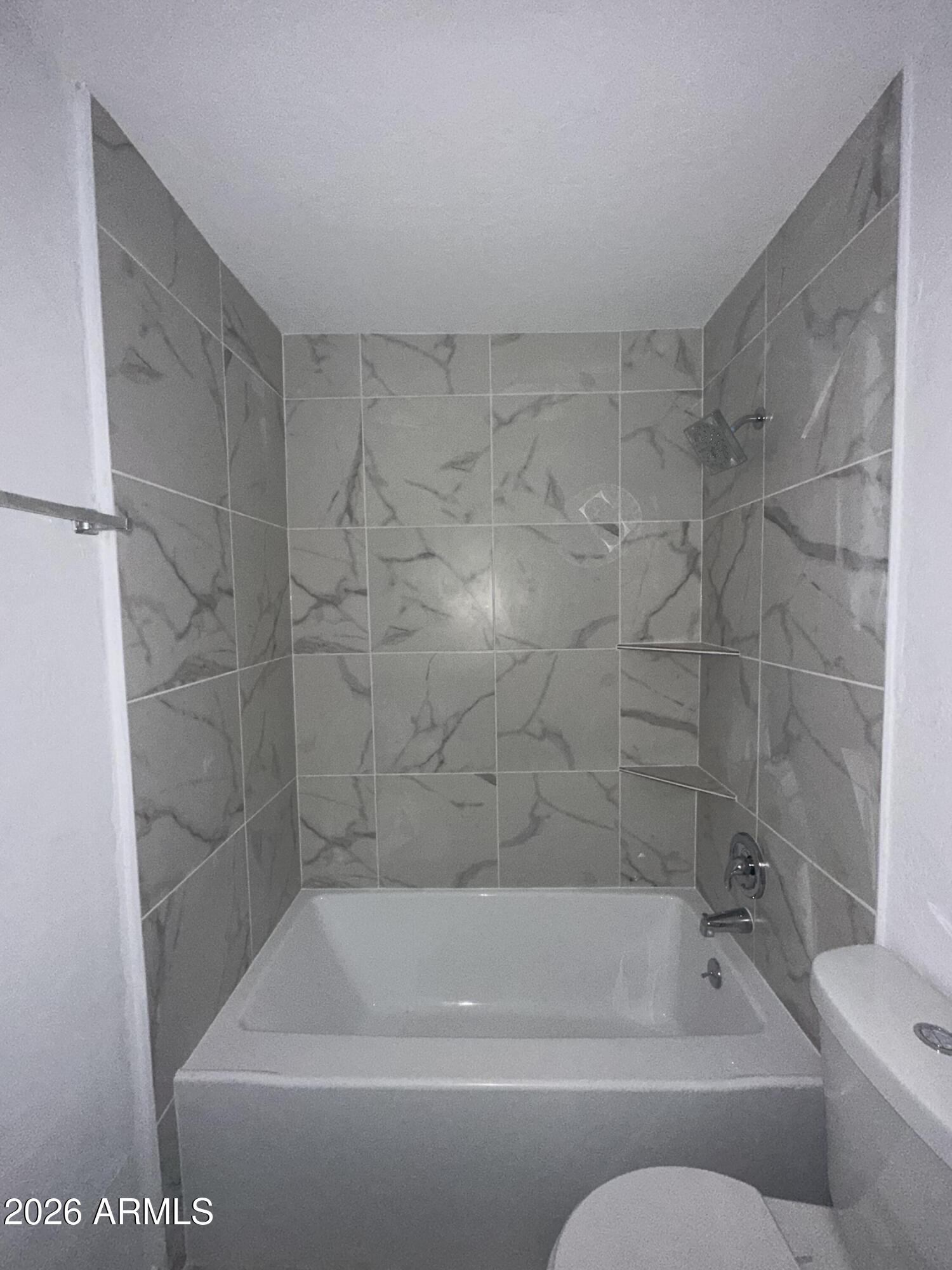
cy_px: 635
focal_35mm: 14
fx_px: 513
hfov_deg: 85.7
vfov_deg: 102.1
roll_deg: +1.0
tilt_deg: -3.8
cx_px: 476
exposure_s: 1/50
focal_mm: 2.22
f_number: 2.2
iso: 200
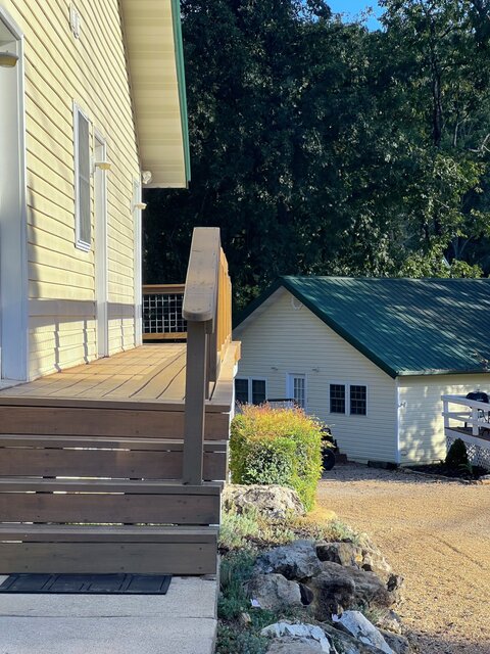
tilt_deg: +0.5
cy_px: 327
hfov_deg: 19.1
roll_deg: +0.2
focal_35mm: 77
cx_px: 245
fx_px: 1453
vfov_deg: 25.3
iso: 32
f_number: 2.8
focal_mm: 9
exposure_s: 1/362
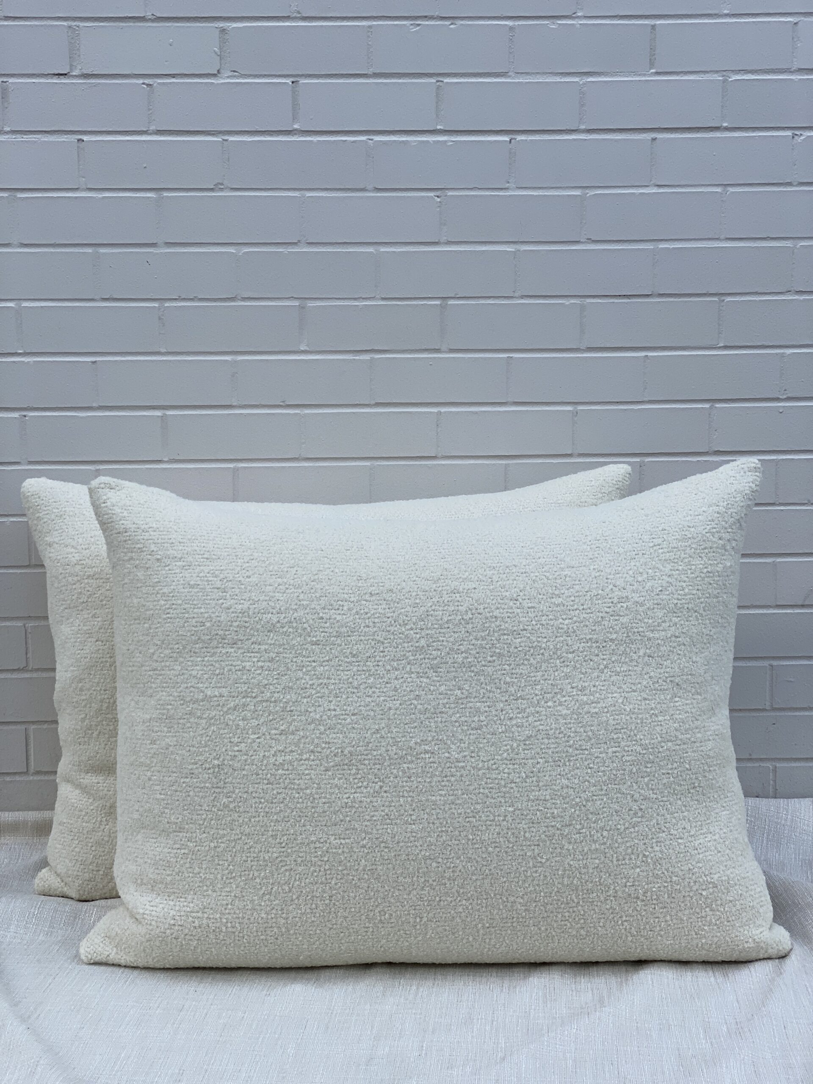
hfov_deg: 28.0
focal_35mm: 52
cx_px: 406
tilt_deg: -6.9
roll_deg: -0.1
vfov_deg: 36.8
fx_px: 1628
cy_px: 542
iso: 20
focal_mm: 6
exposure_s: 1/675
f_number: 2
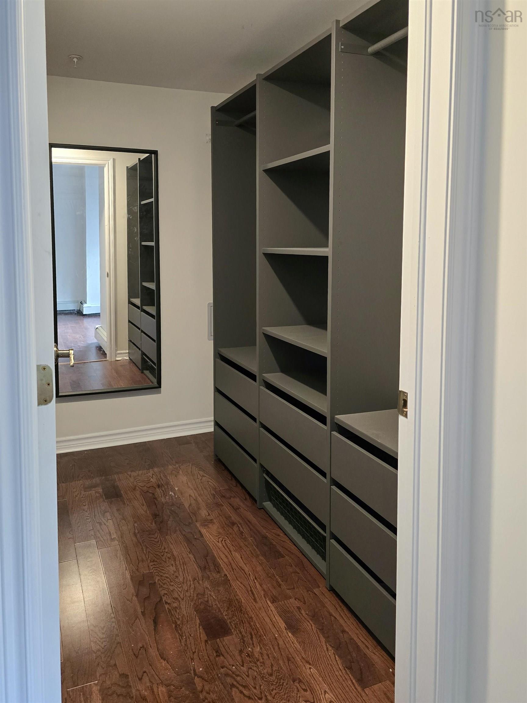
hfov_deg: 58.9
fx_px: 467
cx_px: 264
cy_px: 352
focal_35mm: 23
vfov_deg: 73.9
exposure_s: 1/120
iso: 800
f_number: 1.7
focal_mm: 6.3
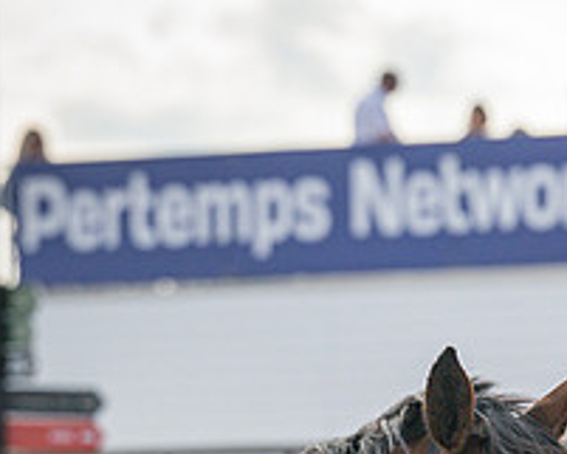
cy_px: 522
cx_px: 619
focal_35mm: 614
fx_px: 10309
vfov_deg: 2.5
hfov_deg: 3.1
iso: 400
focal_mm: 130
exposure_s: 1/2000
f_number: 4
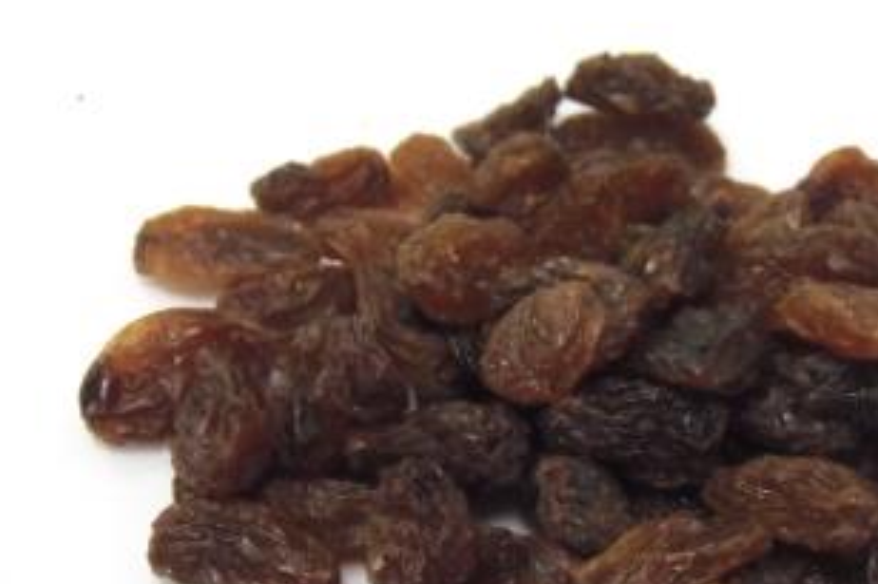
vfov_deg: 9.1
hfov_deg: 13.7
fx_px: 3656
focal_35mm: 150
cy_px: 410
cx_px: 582
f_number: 4.4
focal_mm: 18.4
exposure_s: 1/40
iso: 400
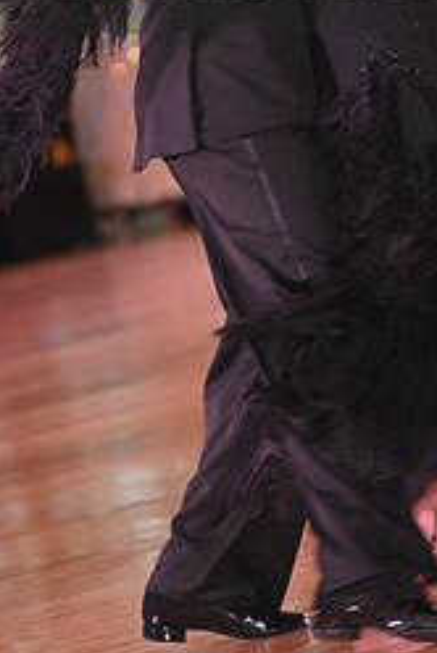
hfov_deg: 3.7
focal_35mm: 374
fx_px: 6790
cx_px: 317
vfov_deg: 5.5
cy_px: -53
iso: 2000
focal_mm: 160
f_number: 4.5
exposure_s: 1/200
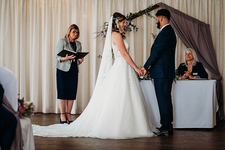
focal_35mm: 85
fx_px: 531
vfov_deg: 16.1
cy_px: 75
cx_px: 112
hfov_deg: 23.9
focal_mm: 85
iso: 160
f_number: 2
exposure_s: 1/200
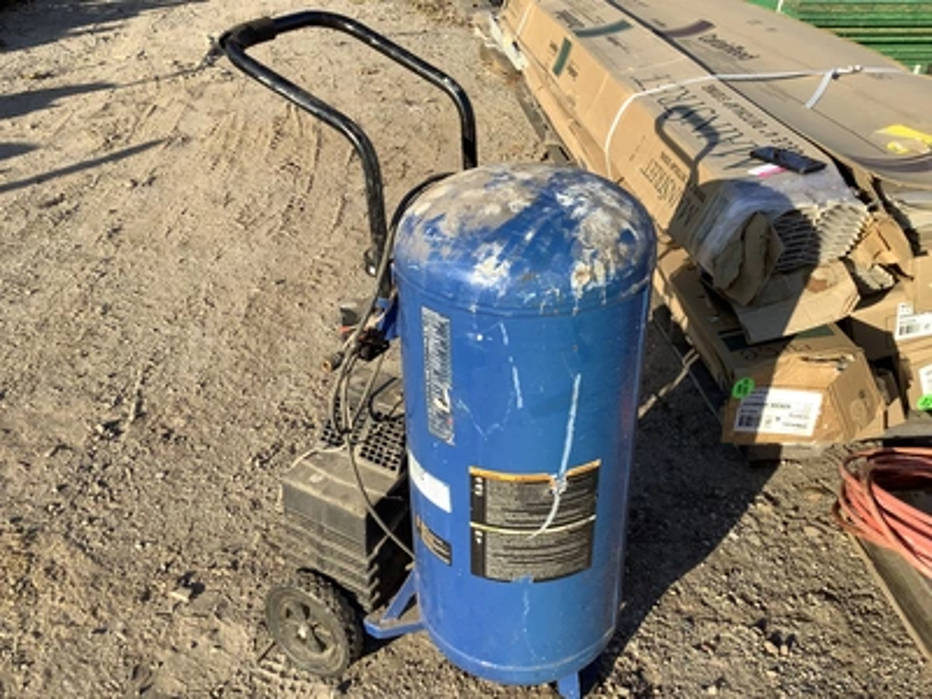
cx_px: 466
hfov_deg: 58.4
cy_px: 350
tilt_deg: -30.4
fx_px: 835
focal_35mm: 31
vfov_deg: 45.4
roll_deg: +0.3
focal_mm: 3.3
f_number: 2.4
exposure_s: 1/741
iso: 25
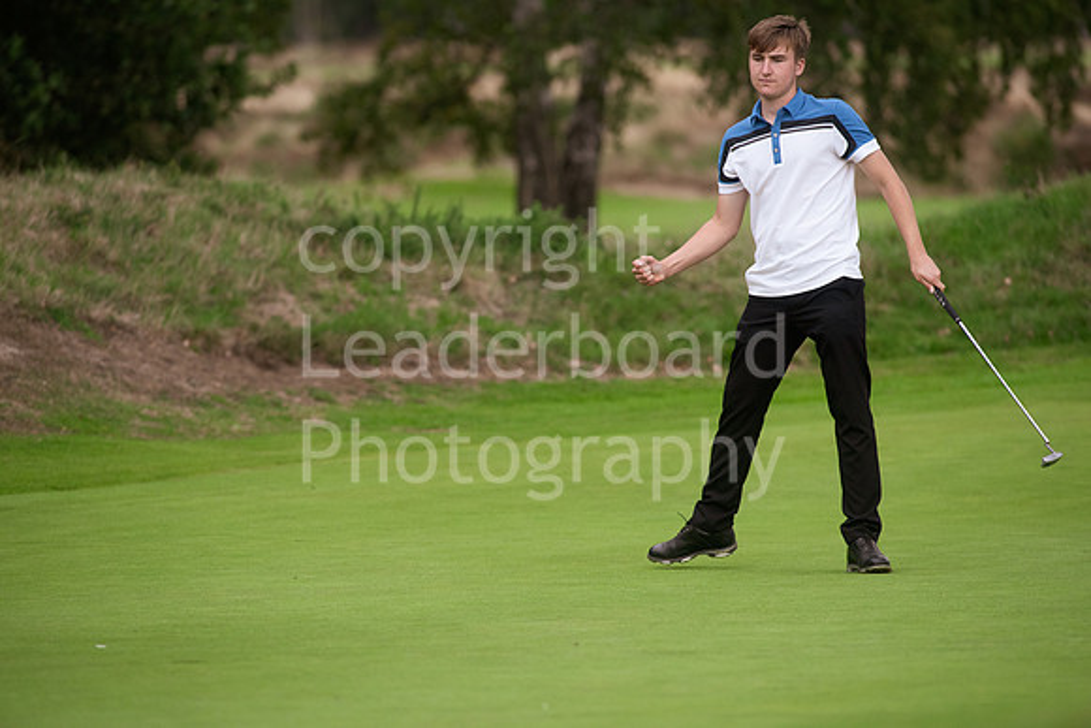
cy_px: 364
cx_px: 546
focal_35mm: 300
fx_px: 9093
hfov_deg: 6.9
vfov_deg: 4.6
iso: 1250
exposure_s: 1/1600
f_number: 5.6
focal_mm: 300
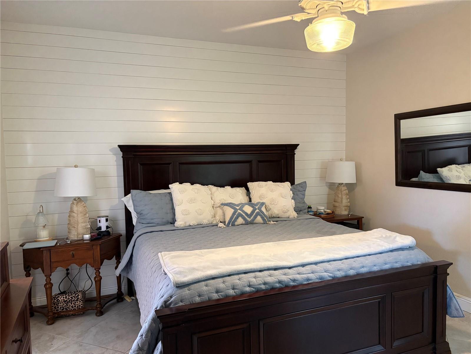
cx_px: 236
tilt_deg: -2.9
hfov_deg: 67.3
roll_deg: +2.2
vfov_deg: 53.1
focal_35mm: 26
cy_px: 177
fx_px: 354
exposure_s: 1/60
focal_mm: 5.96
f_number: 1.6
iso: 400
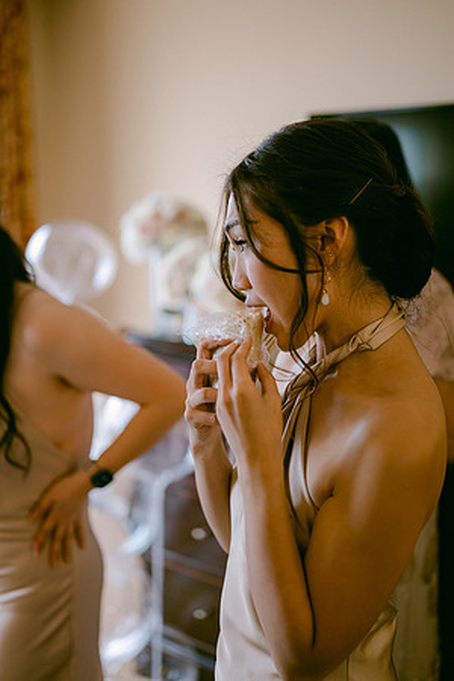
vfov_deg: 39.6
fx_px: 946
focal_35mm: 50
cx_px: 227
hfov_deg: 27.0
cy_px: 340
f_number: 1.8
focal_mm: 50
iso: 400
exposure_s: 1/250
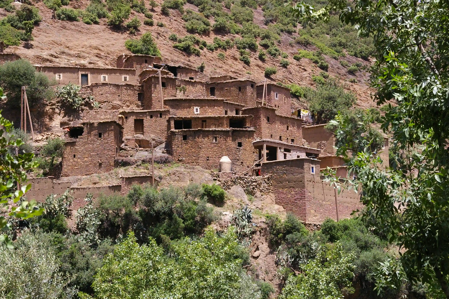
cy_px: 150
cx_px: 224
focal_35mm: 80
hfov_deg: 25.5
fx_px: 991
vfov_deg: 17.1
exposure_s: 1/350
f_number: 11
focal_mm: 53
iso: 800
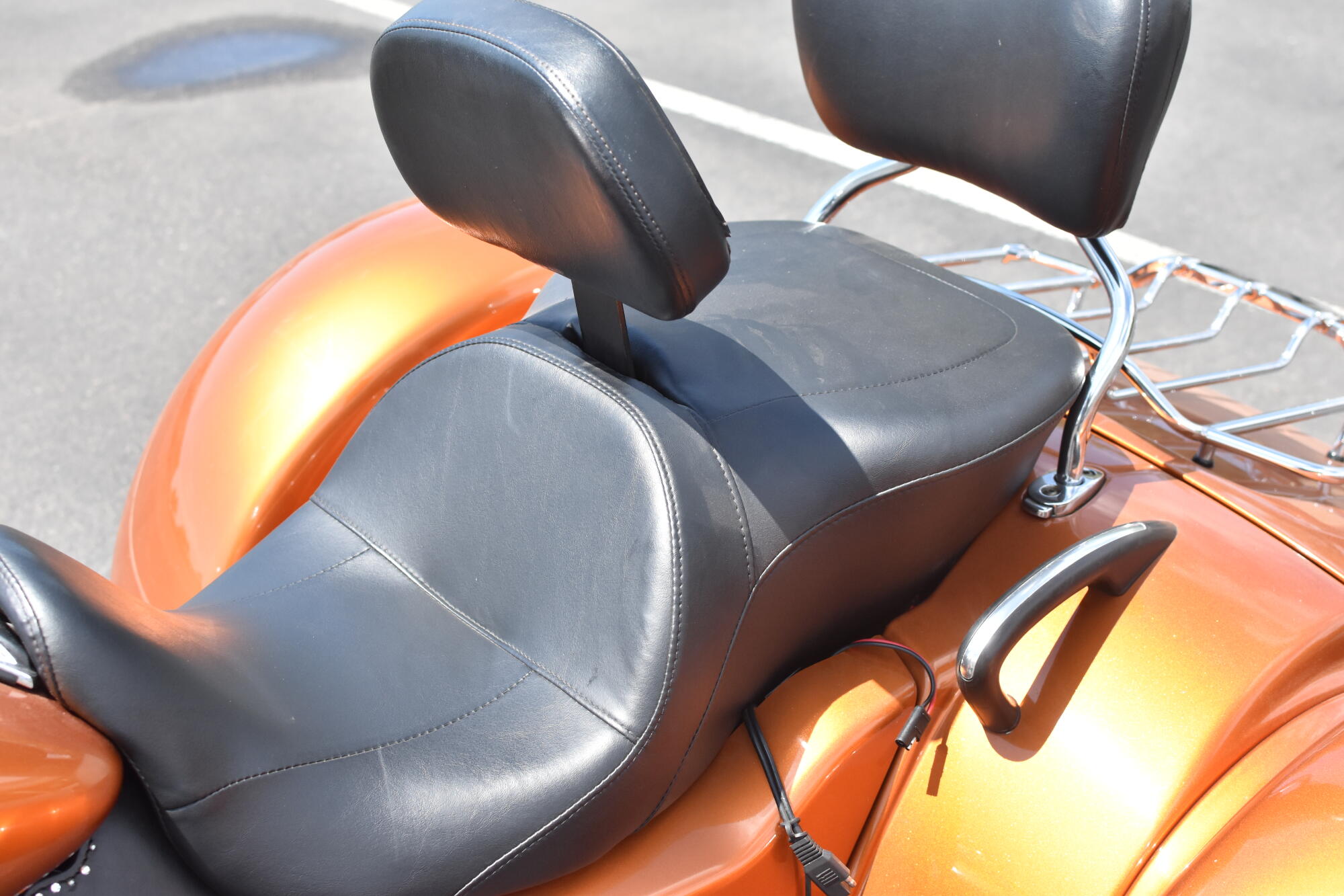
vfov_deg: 25.7
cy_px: 448
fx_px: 1960
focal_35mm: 52
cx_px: 672
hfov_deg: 37.9
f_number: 4.5
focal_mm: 35
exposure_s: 1/2500
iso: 800
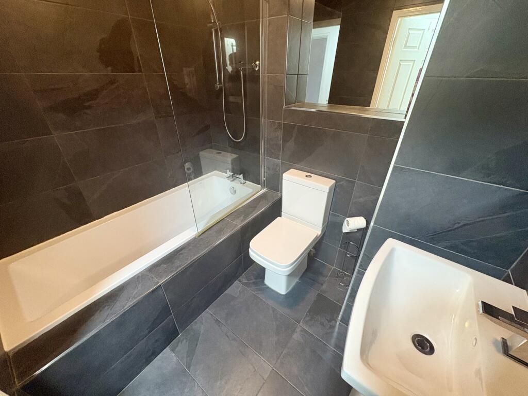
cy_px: 198
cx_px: 264
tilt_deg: -30.2
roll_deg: +0.0
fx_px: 214
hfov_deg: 102.1
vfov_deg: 85.7
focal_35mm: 14
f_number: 2.2
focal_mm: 2.22
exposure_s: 1/50
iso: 400
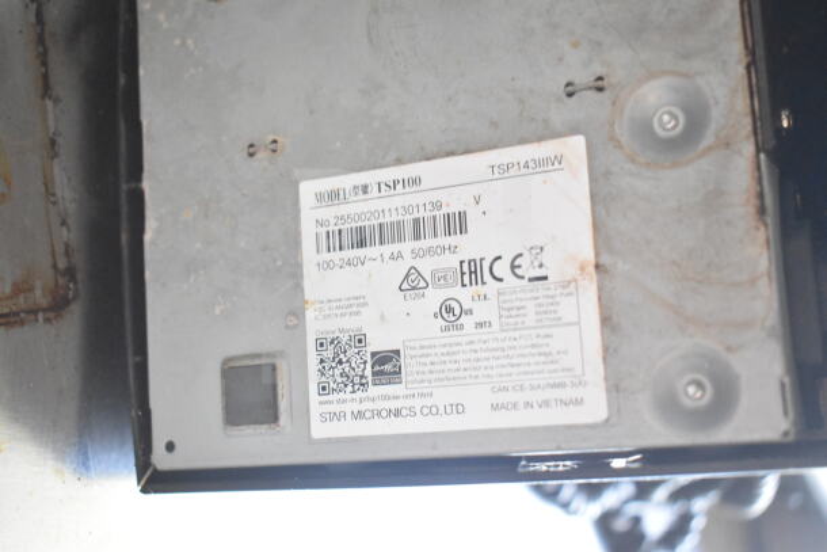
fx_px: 1103
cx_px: 414
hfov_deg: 41.1
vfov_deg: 28.1
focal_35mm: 48
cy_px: 276
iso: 8000
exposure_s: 1/50
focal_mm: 32
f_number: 4.5
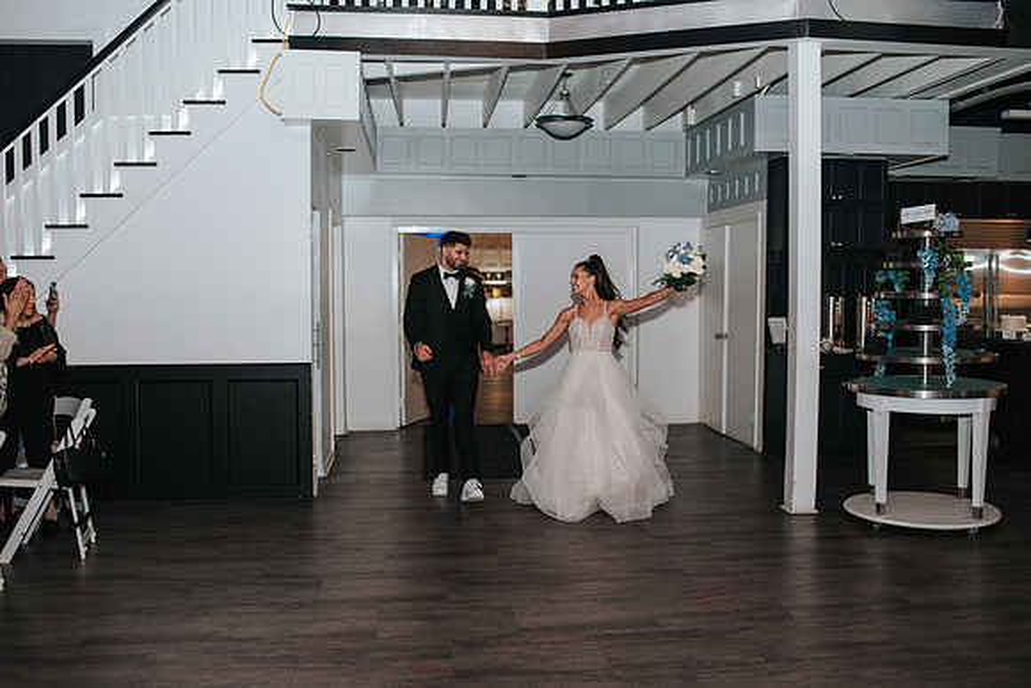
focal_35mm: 35
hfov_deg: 54.4
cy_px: 344
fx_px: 1003
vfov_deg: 37.9
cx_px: 516
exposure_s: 1/200
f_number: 2.8
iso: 1000
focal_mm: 35
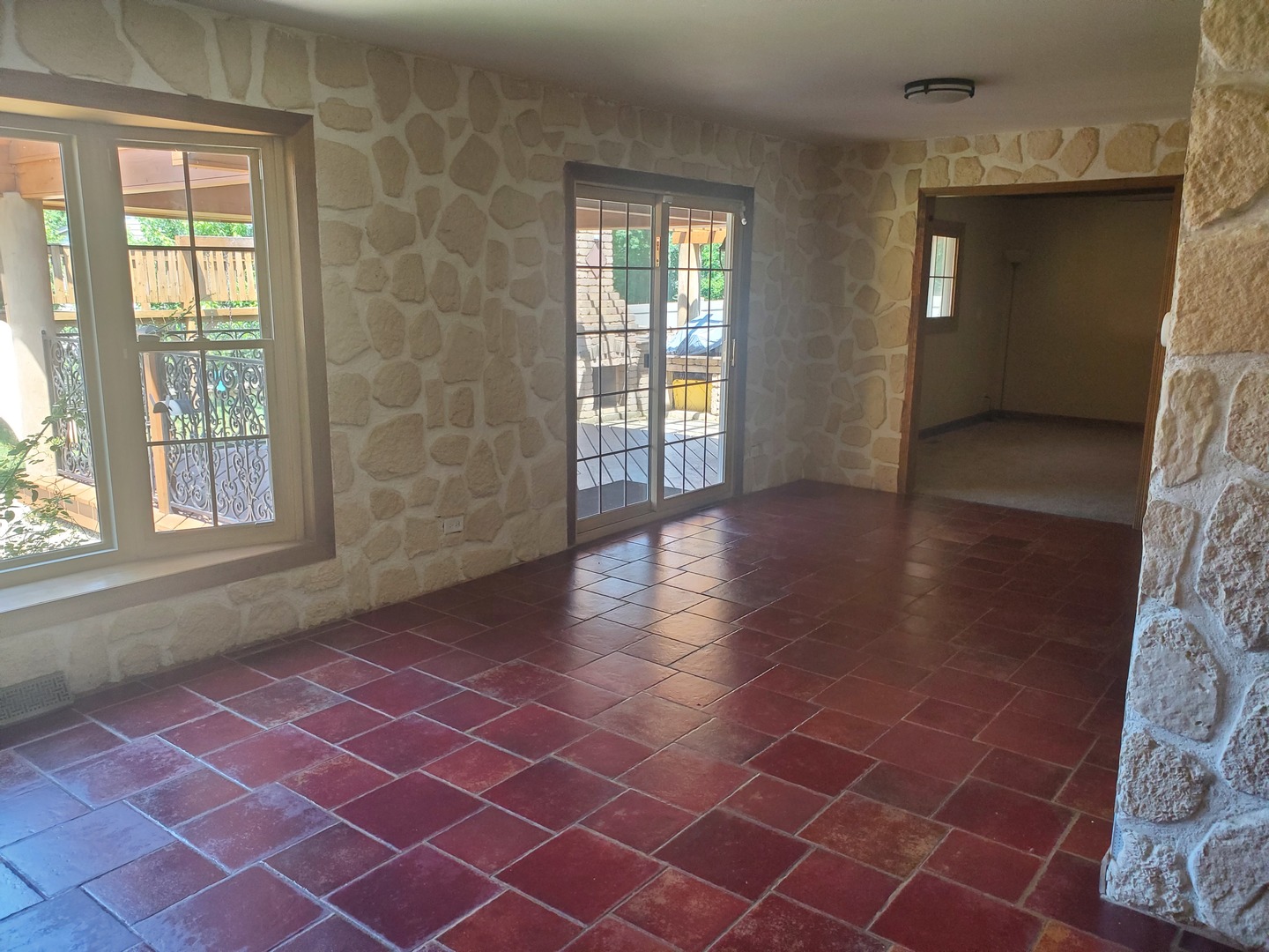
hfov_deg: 67.3
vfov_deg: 53.1
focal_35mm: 26
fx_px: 953
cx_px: 634
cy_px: 476
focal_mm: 4.3
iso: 200
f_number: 2.4
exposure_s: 1/85
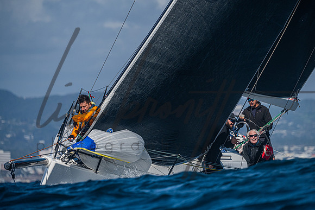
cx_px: 176
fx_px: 3278
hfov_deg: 5.5
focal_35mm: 375
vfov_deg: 3.7
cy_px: 97
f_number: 6.3
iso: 400
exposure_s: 1/8000
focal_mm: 330
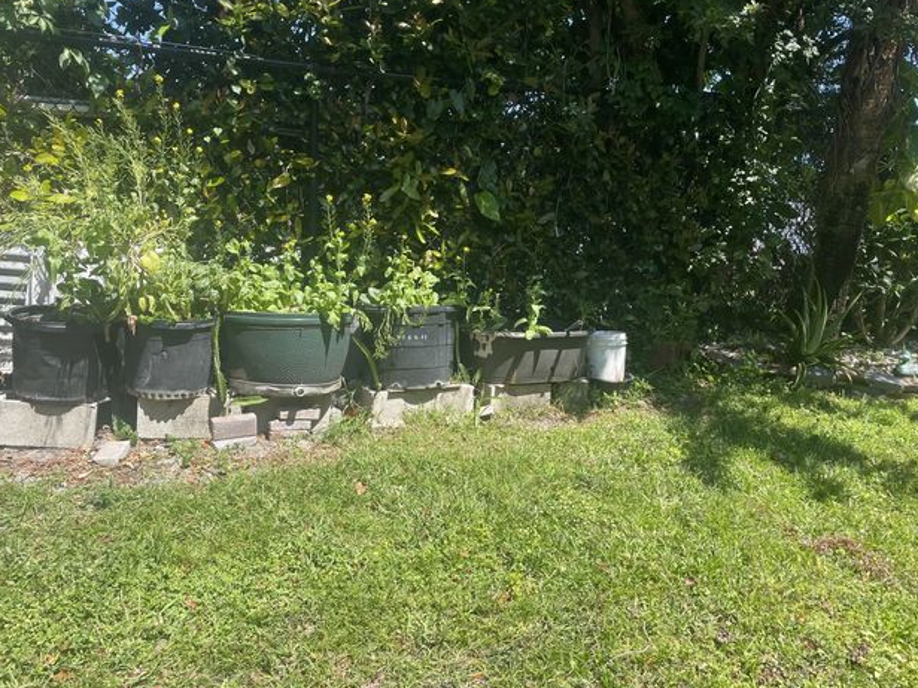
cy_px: 340
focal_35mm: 27
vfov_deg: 51.4
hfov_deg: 65.3
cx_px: 471
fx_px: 716
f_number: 1.6
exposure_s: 1/1171
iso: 32
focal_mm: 4.2
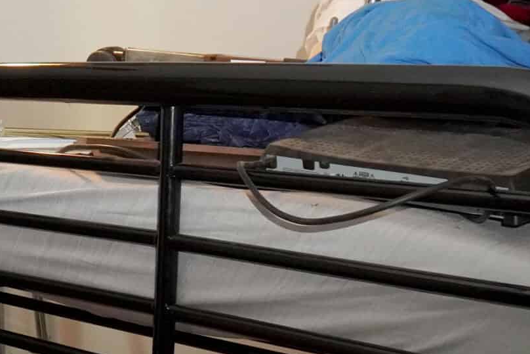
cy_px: 265
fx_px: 1119
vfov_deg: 17.8
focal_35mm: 76
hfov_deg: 23.9
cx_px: -129
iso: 3200
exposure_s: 1/160
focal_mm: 16
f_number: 4
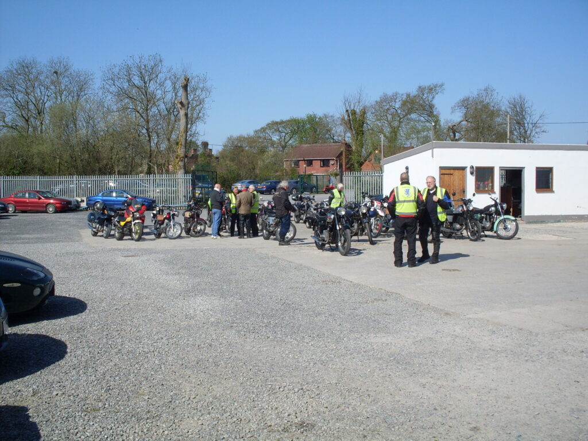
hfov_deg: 49.0
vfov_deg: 37.7
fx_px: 645
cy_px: 220
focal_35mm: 38
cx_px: 294
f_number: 8.4
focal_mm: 6.3
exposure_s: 1/350
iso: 80
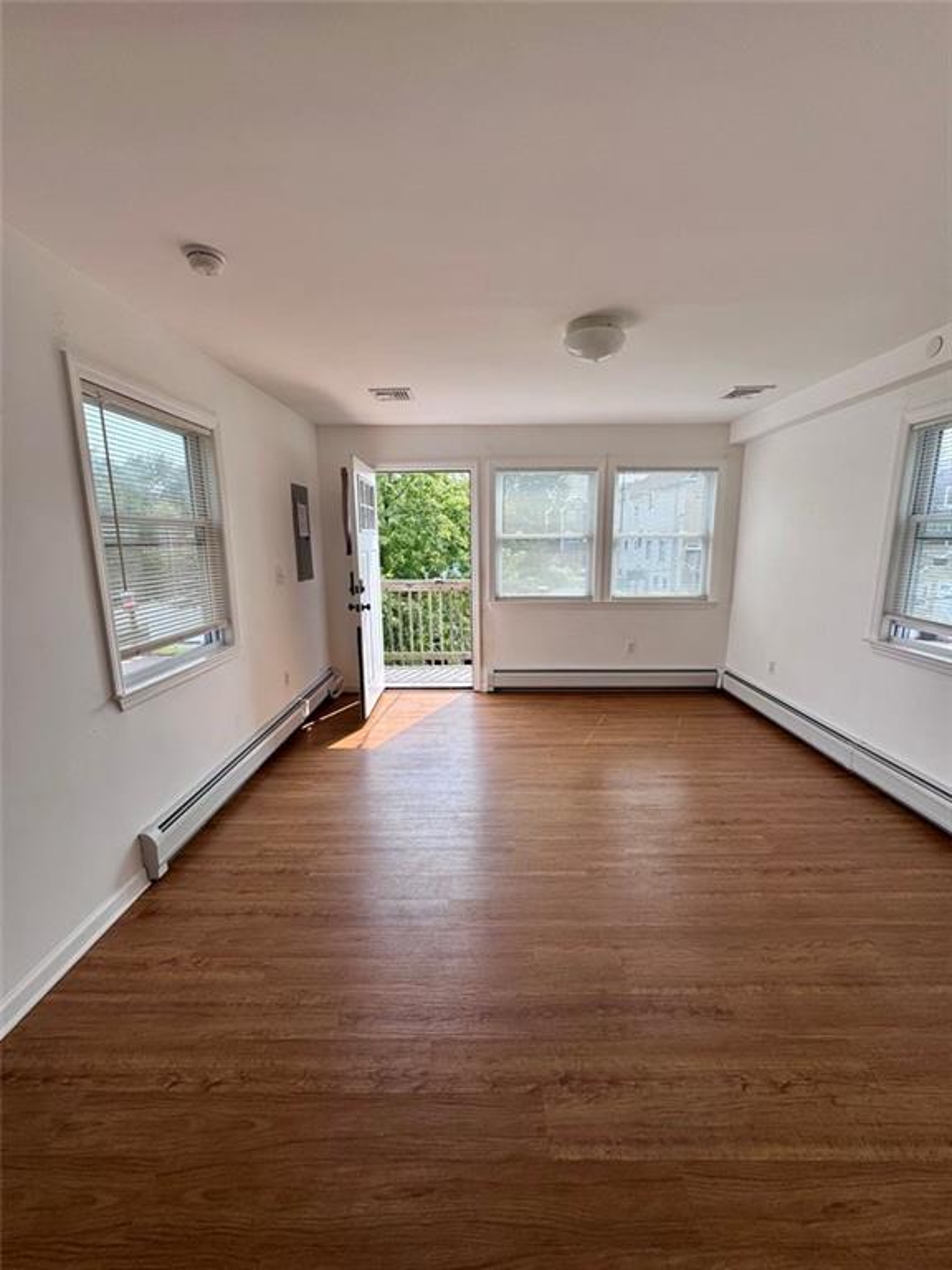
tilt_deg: -8.9
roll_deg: +1.6
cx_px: 476
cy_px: 635
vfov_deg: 102.1
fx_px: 513
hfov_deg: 85.7
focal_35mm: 14
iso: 40
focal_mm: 2.22
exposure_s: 1/421
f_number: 2.2
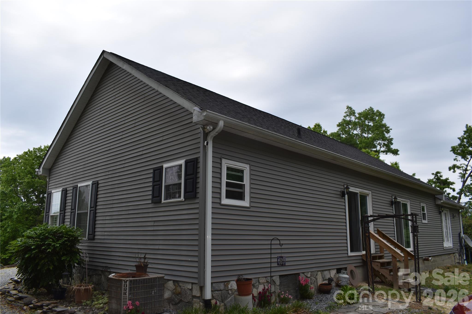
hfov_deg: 67.4
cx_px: 236
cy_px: 157
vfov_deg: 47.9
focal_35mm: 27
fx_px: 354
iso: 100
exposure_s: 1/200
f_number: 9
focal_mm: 18
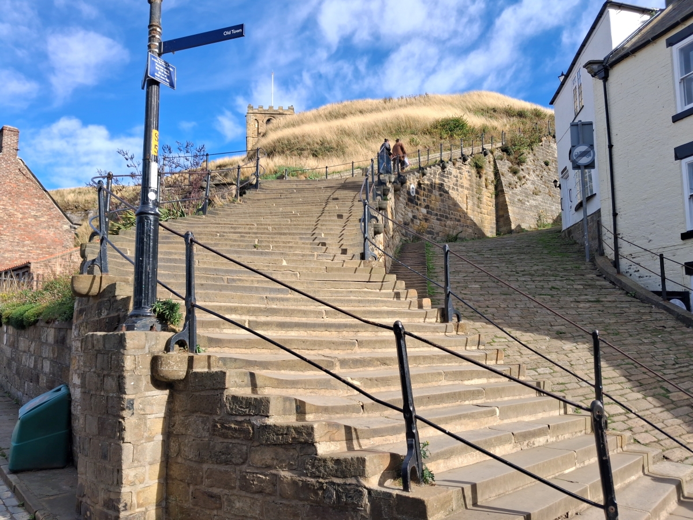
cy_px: 260
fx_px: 541
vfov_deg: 51.4
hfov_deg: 65.3
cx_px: 346
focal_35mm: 27
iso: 20
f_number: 1.8
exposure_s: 1/354
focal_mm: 4
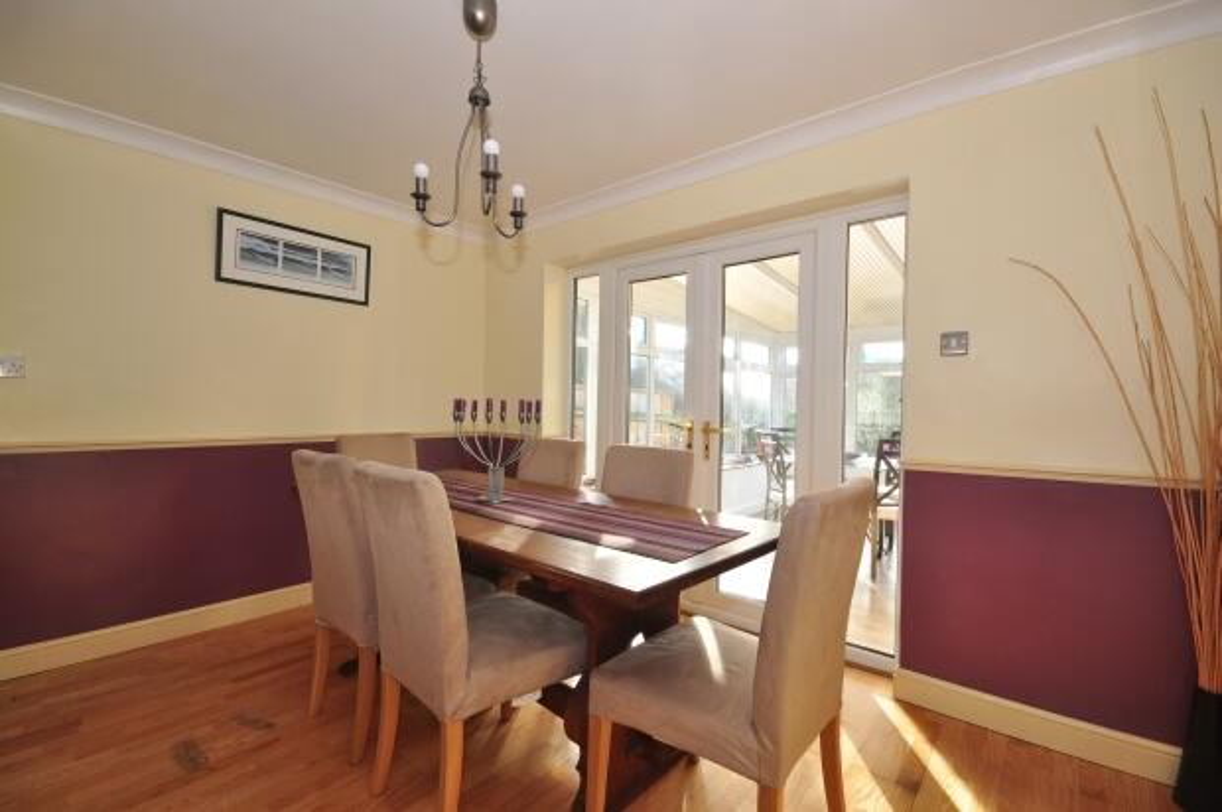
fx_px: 509
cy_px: 406
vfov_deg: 77.2
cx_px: 611
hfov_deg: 100.4
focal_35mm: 15
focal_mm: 10
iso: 200
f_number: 11
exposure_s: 1/5
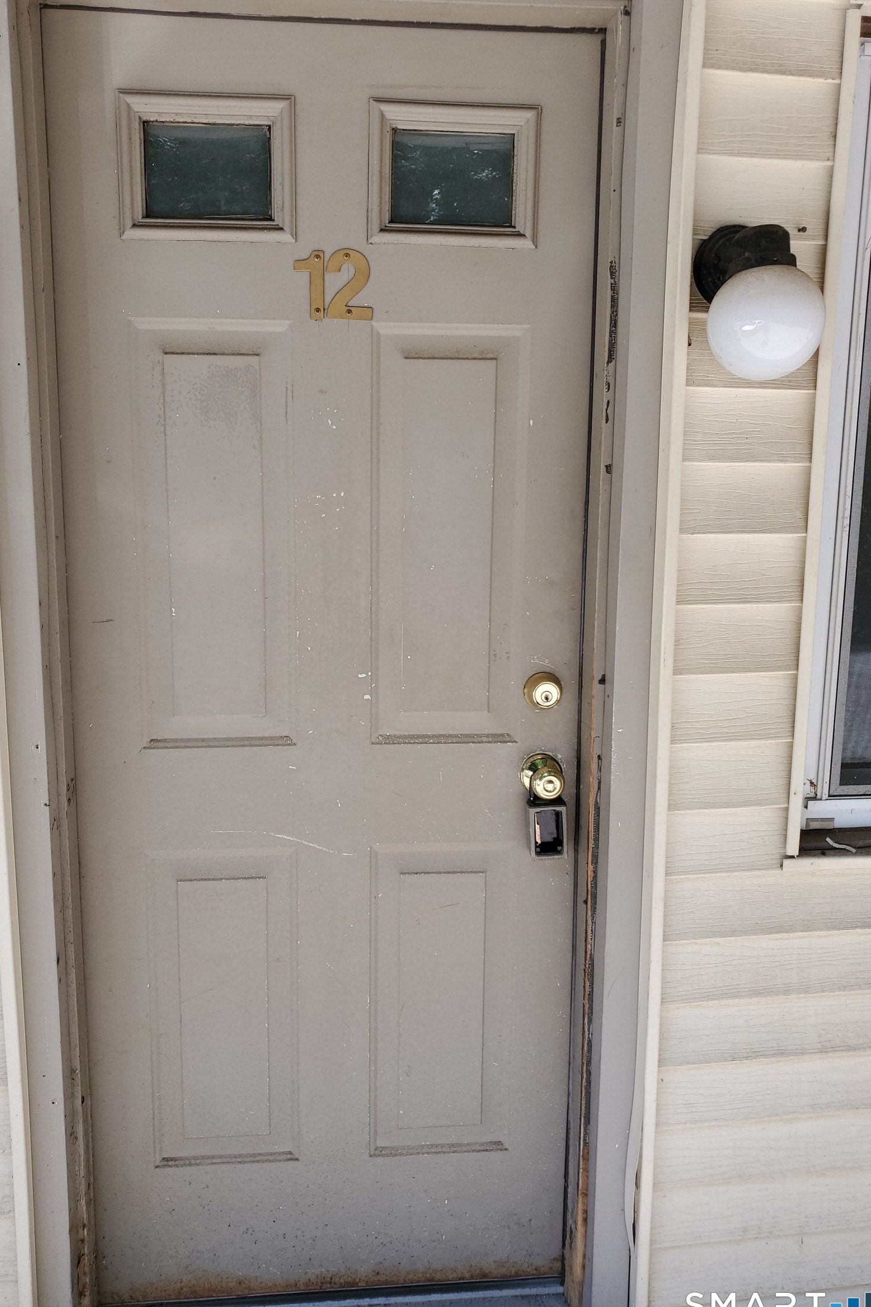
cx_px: 382
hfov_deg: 46.3
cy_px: 654
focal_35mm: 28
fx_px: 1016
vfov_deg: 65.5
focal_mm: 4.3
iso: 50
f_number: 1.5
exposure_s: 1/305
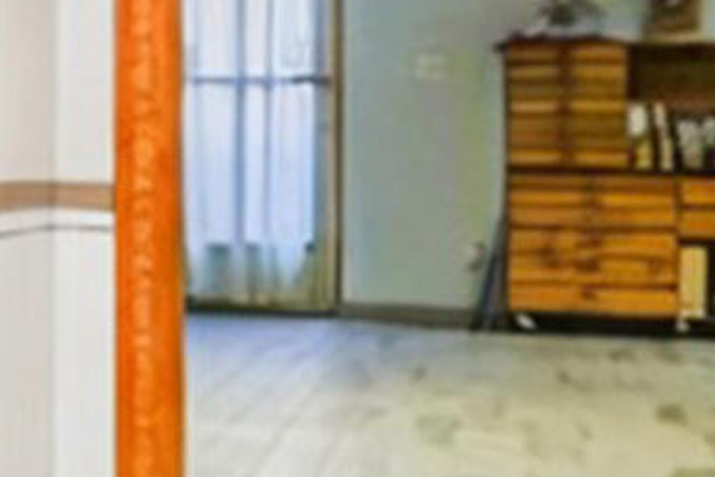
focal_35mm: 125
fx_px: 2482
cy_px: 69
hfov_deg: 11.8
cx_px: -1208
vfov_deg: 10.9
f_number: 4
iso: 50
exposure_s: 1/10
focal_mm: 16
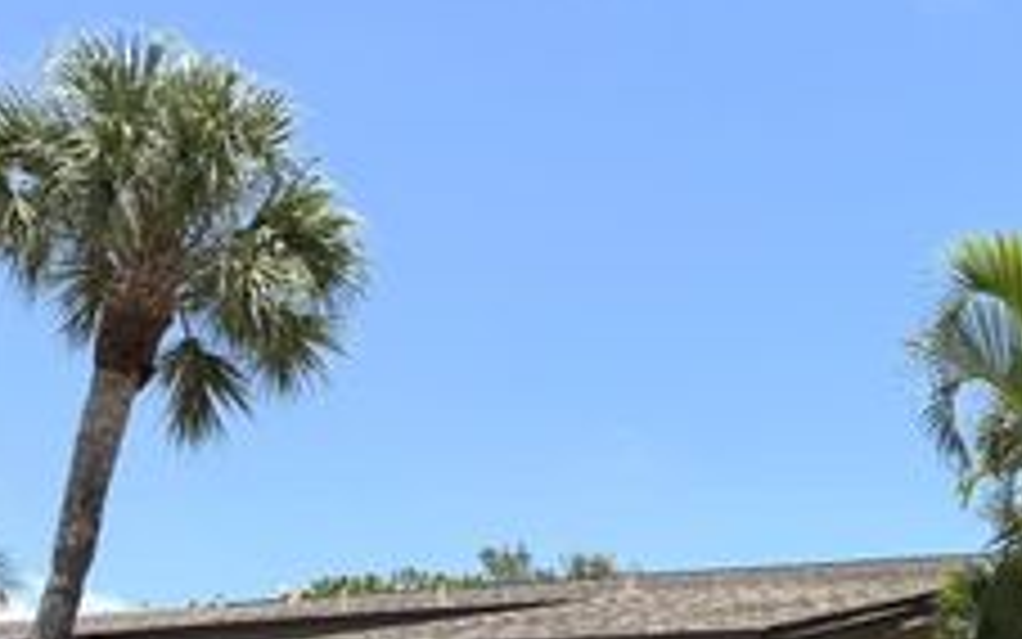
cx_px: 1094
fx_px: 1560
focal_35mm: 56
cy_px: 785
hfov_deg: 32.4
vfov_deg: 21.4
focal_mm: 6.76
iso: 80
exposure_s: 1/3425
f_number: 1.78
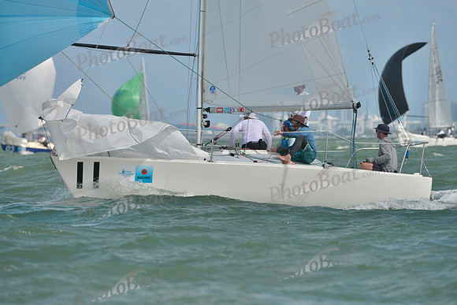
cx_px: 228
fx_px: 5079
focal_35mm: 400
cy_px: 152
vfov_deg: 3.4
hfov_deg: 5.2
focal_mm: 400
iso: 280
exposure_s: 1/1250
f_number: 8
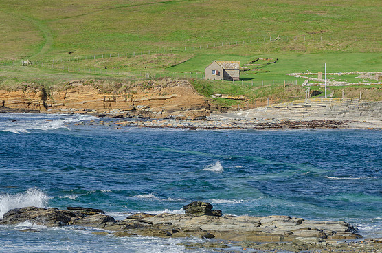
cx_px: 225
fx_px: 2054
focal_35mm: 194
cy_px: 75
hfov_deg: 10.6
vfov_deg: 7.0
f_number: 8
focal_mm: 90
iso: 100
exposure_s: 1/500
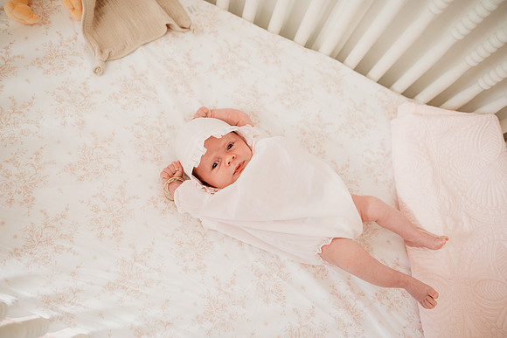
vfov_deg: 53.2
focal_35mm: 24
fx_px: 338
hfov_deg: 73.7
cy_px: 169
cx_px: 254
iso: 1600
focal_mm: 24
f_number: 2.8
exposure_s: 1/200
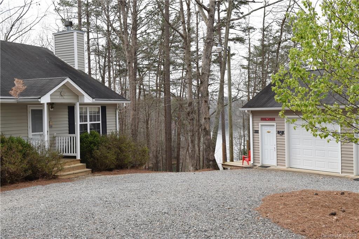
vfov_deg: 31.9
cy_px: 120
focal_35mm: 42
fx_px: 419
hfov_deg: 46.4
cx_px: 180
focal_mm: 28
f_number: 8
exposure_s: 1/250
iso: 220
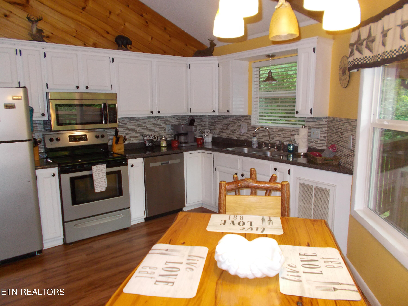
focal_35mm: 26
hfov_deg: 67.3
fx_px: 306
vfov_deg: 53.1
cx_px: 204
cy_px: 153
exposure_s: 1/25
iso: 250
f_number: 3.2
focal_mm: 4.6
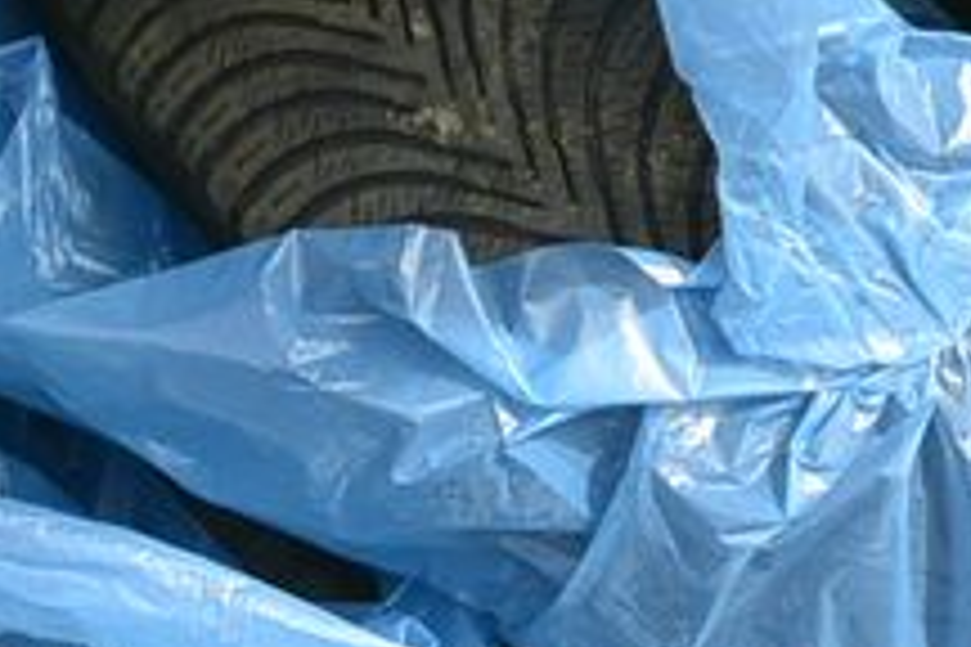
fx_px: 3452
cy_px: 452
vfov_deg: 10.7
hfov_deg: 15.9
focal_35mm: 128
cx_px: 207
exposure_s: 1/640
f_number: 4.5
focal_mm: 10
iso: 160
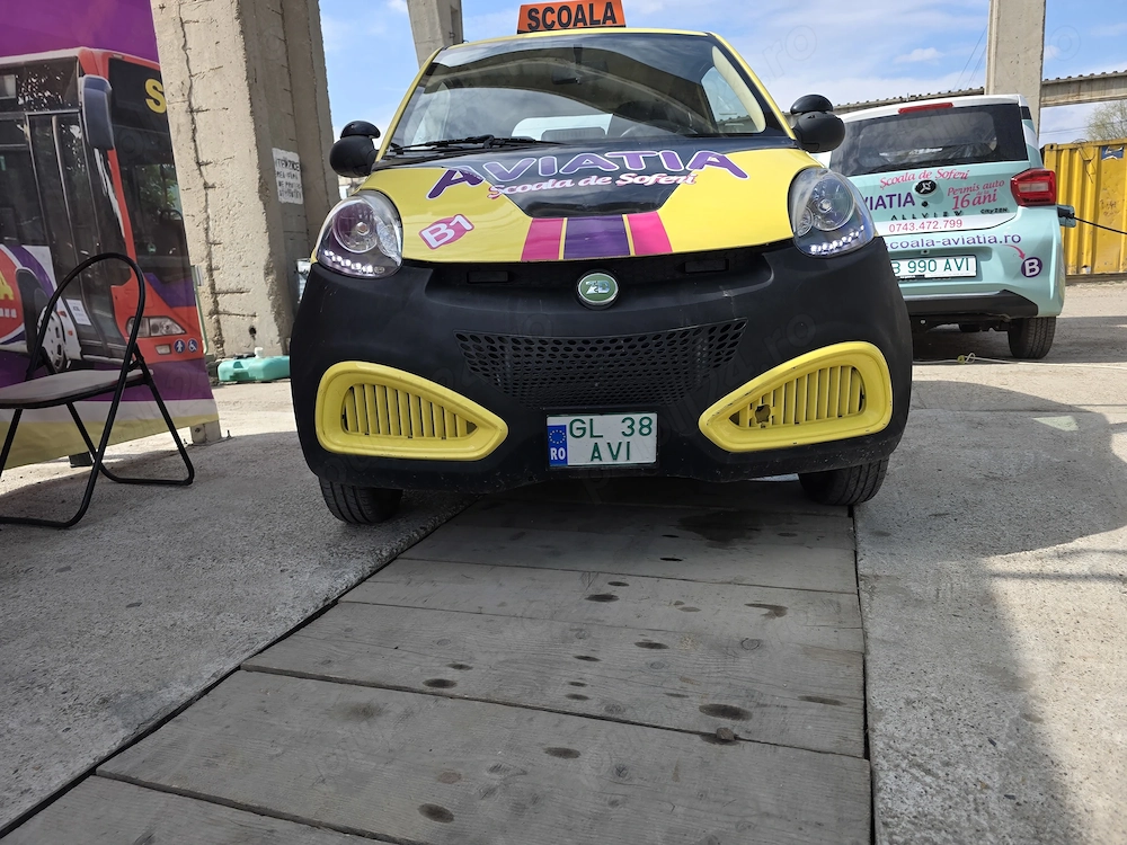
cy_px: 422
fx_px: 749
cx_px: 564
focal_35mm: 23
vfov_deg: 58.9
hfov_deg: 73.9
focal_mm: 6.3
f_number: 1.7
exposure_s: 1/3493
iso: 80
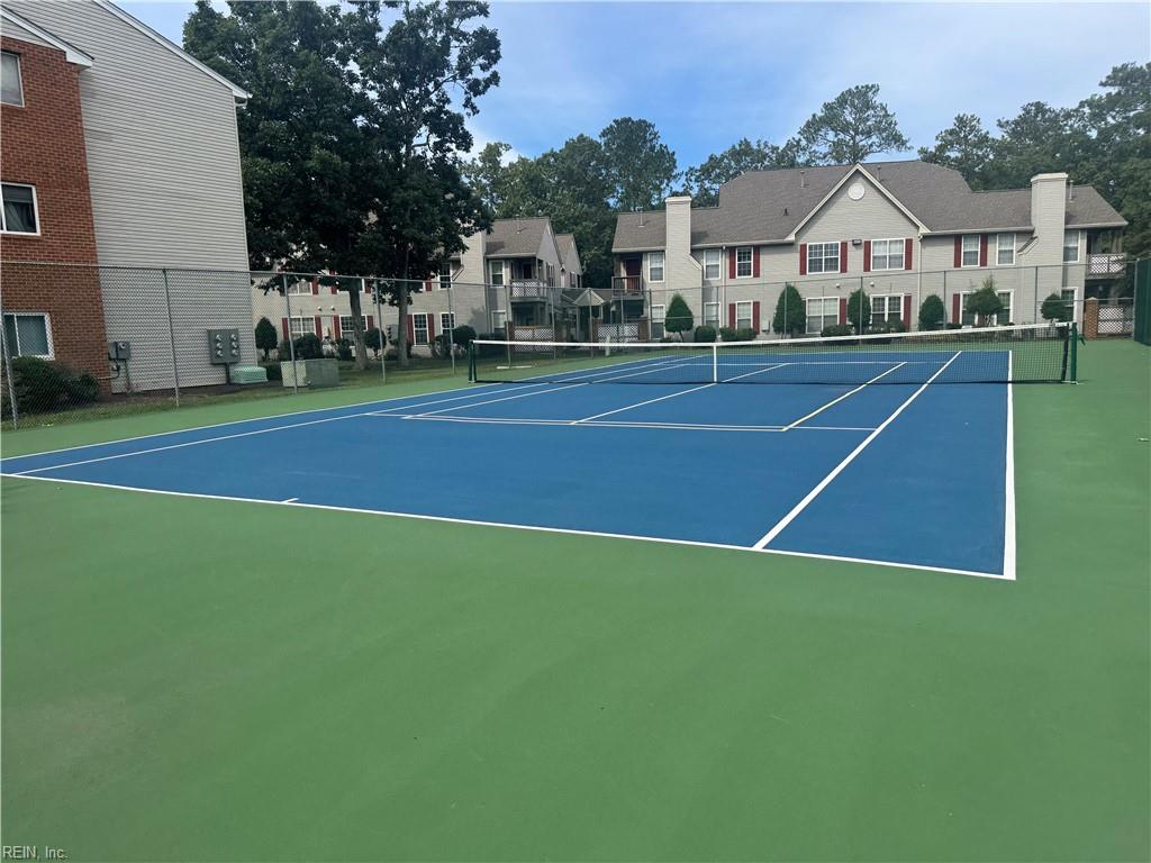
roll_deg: +1.9
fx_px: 798
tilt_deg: -7.7
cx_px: 576
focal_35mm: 24
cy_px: 432
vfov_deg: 56.8
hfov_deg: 71.6
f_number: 1.78
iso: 80
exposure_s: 1/3096
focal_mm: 6.76
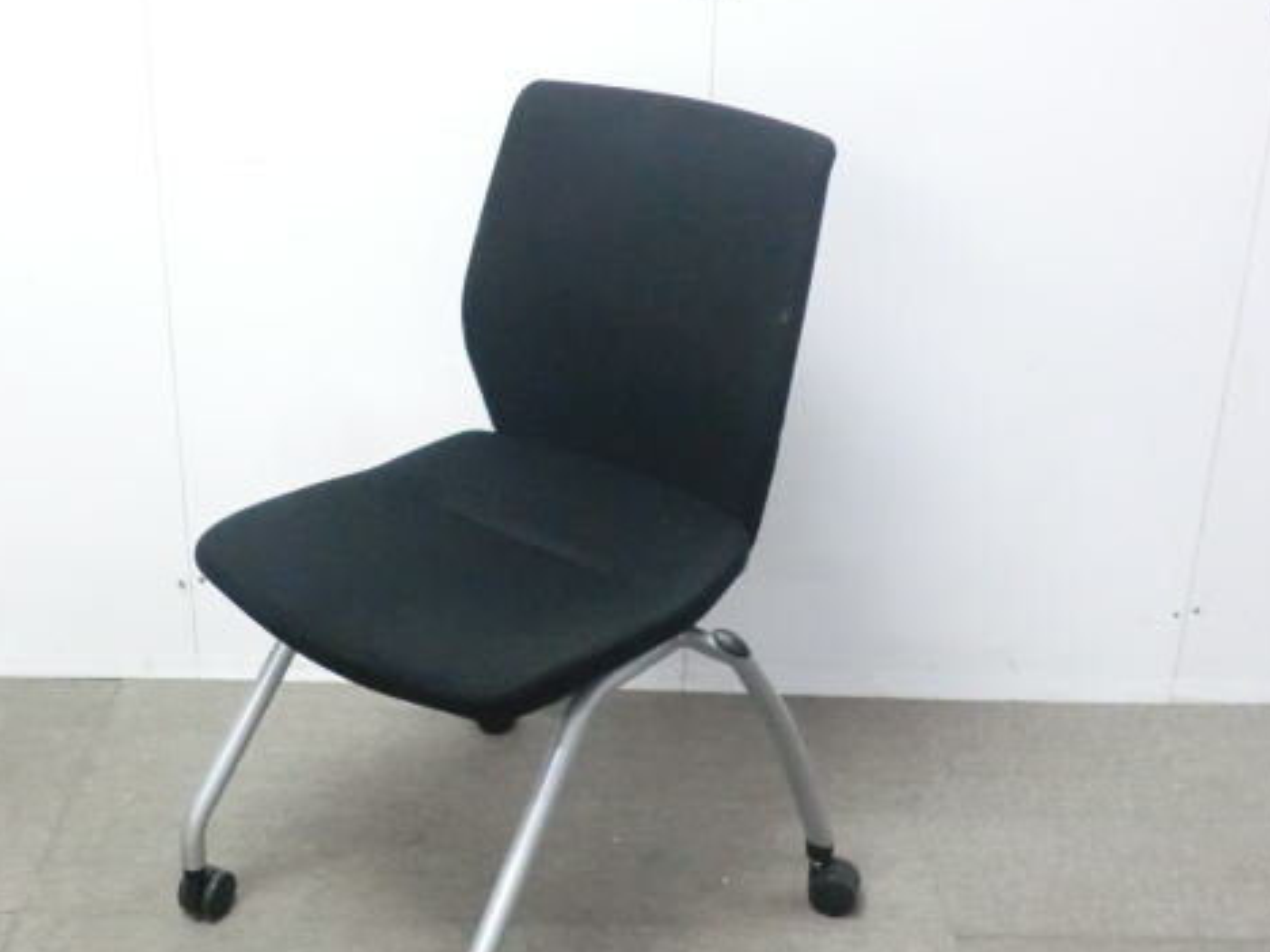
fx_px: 1908
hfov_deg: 36.8
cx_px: 548
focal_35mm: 52
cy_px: 480
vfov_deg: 28.0
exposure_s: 1/25
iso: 800
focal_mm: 6.9
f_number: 3.9
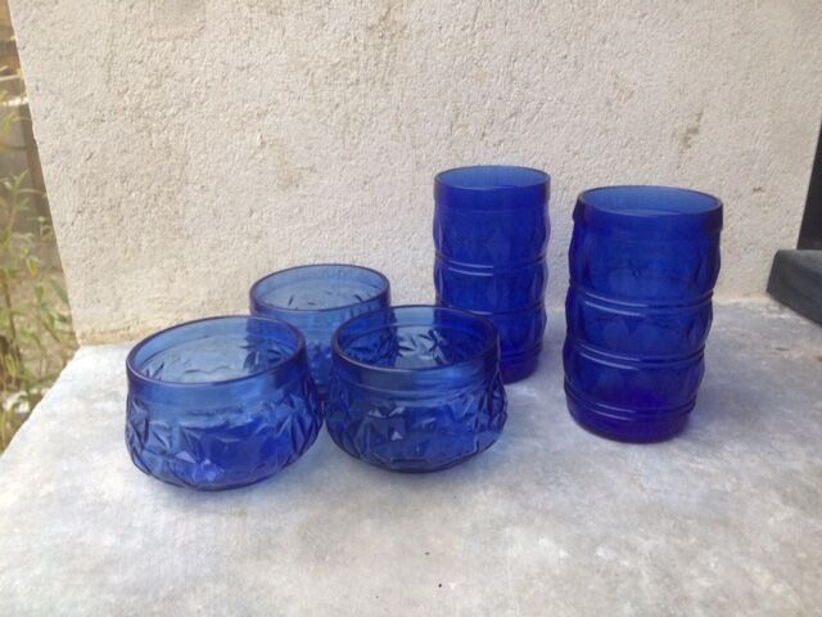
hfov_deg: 61.7
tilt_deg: -21.0
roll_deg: -0.8
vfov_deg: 48.2
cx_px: 411
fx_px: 689
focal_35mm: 29
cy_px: 308
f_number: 2.2
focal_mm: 4.15
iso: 100
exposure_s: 1/33
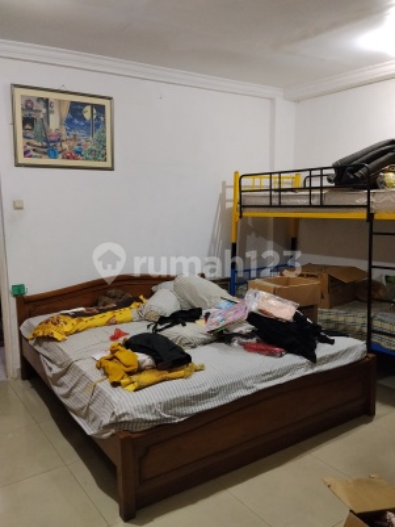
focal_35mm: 29
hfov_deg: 48.3
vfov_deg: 61.6
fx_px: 441
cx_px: 198
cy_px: 264
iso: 400
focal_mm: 4.22
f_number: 1.8
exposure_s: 1/33
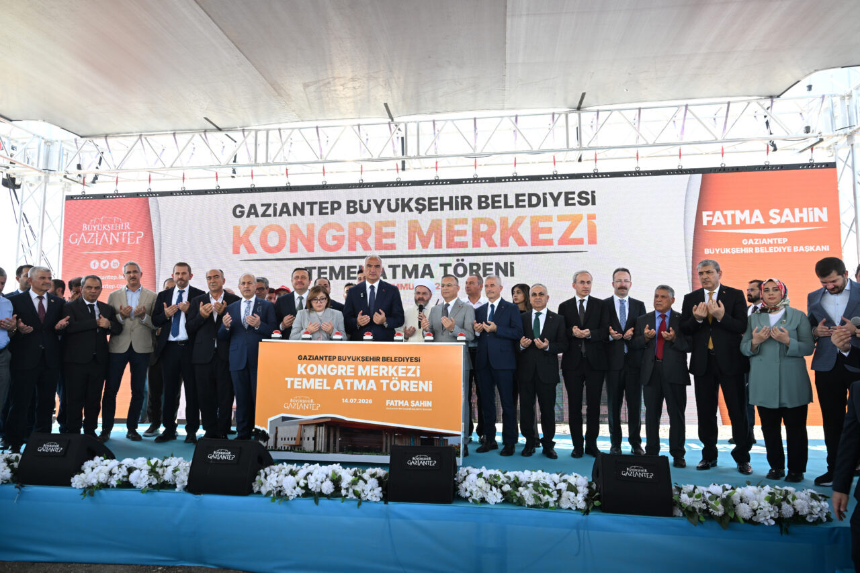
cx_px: 430
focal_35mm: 24
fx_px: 573
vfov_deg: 53.1
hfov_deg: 73.8
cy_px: 286
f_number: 5
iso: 160
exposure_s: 1/100
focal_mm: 24
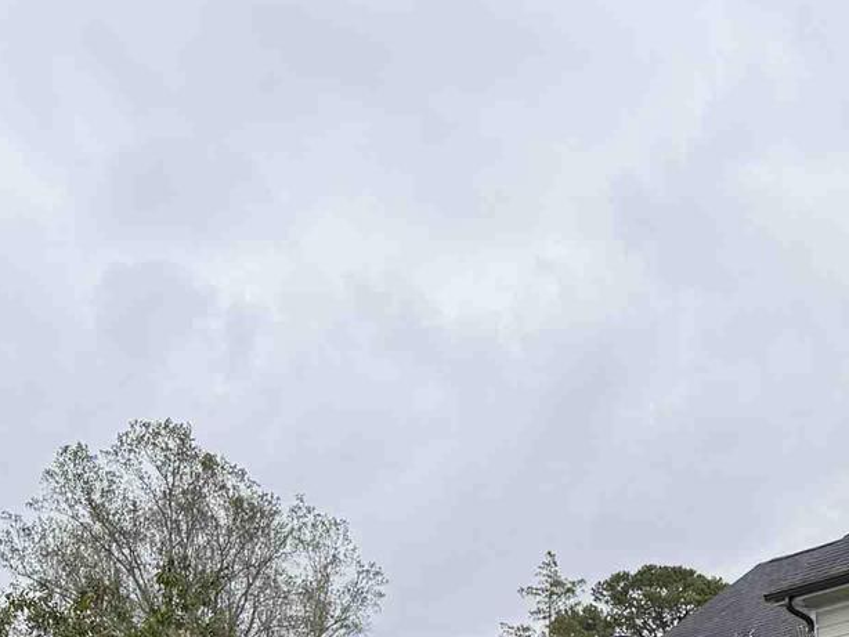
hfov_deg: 22.9
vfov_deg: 17.0
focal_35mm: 80
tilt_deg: +1.0
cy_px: 904
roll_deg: +2.3
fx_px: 1963
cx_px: 937
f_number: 1.78
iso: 80
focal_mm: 6.76
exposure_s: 1/878
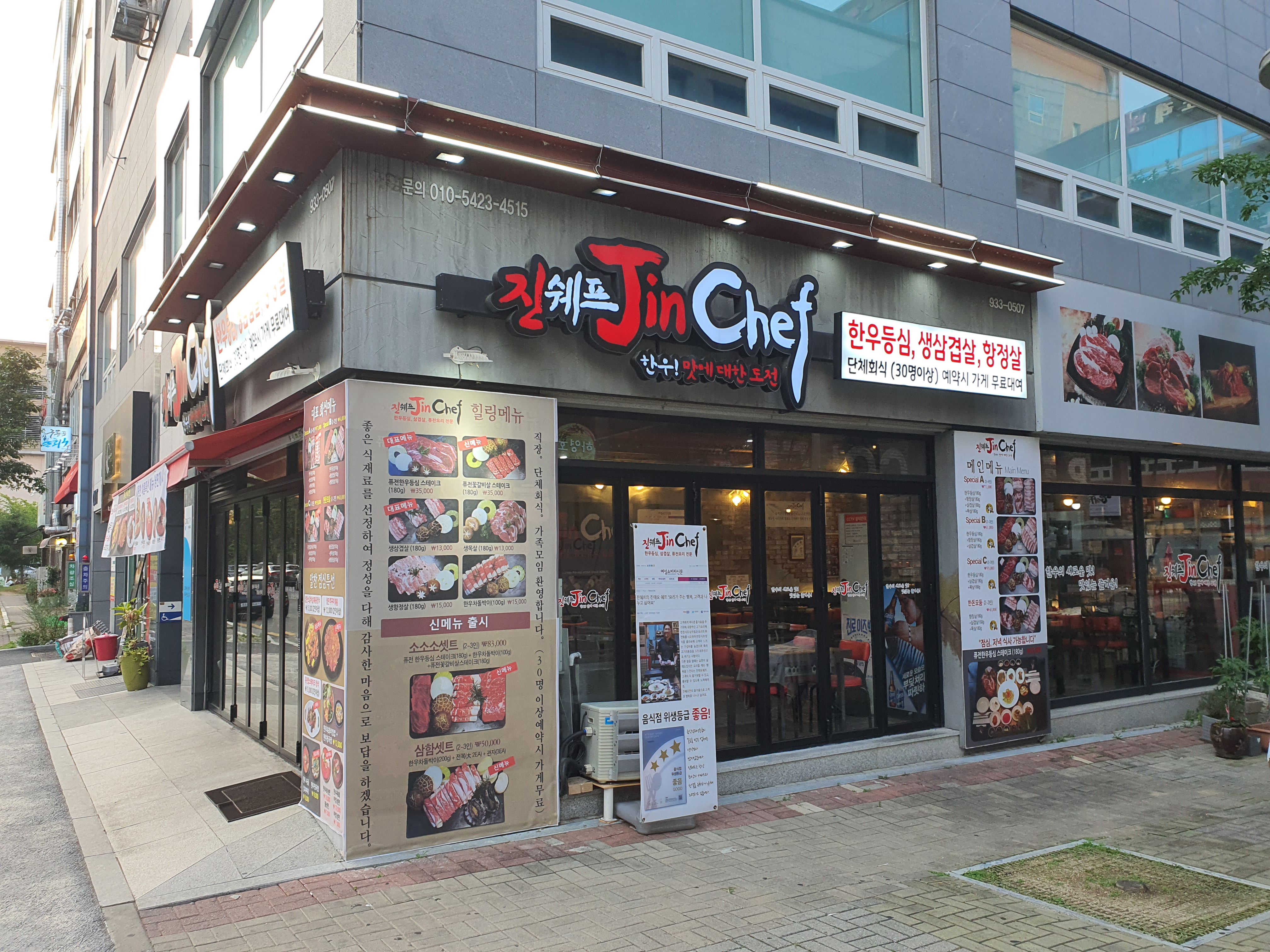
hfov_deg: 67.3
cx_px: 635
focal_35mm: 26
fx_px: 954
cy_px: 476
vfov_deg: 53.1
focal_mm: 4.3
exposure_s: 1/140
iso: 50
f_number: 2.4
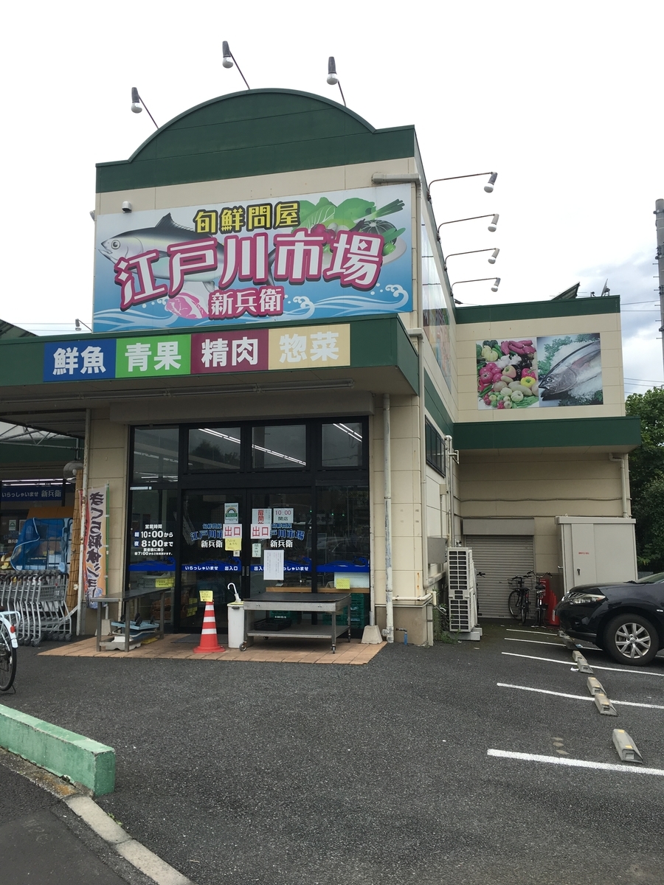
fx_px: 742
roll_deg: -1.2
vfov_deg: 61.7
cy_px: 442
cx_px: 332
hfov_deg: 48.2
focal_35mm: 29
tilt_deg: +7.9
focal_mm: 4.15
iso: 25
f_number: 2.2
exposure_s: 1/641
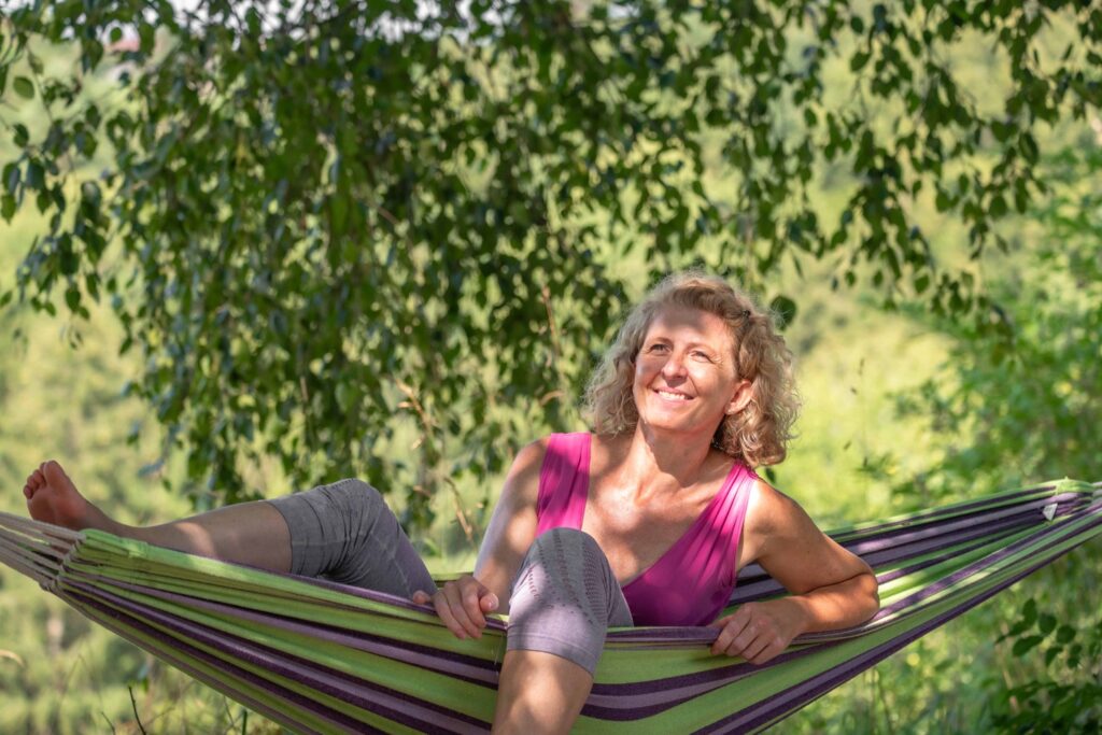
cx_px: 551
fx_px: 4133
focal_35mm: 135
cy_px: 368
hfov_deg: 15.2
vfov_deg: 10.2
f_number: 5.3
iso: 250
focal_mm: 135
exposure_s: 1/250
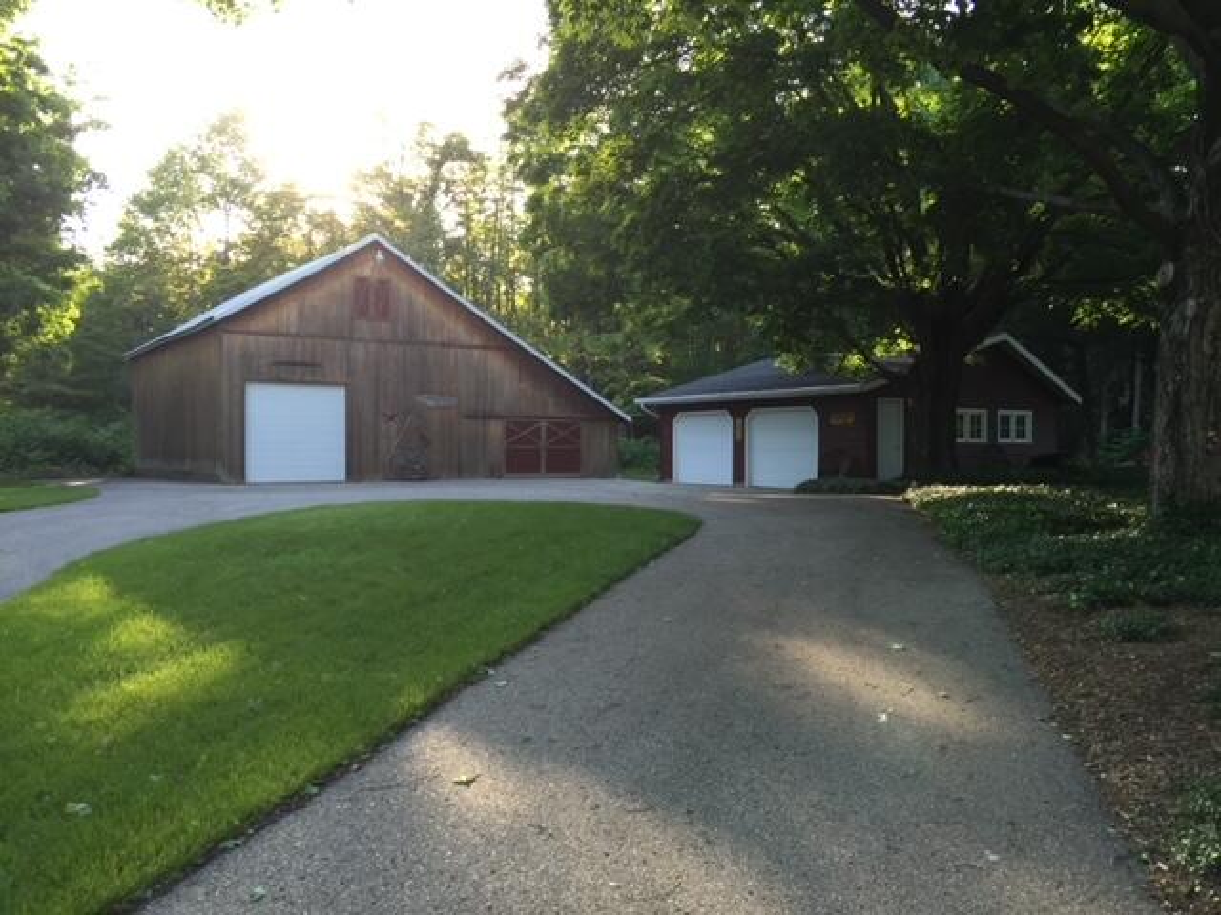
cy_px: 458
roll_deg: -0.5
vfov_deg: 48.2
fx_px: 1023
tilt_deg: -0.7
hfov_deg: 61.7
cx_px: 610
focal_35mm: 29
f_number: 2.2
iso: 32
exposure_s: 1/120
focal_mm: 4.15
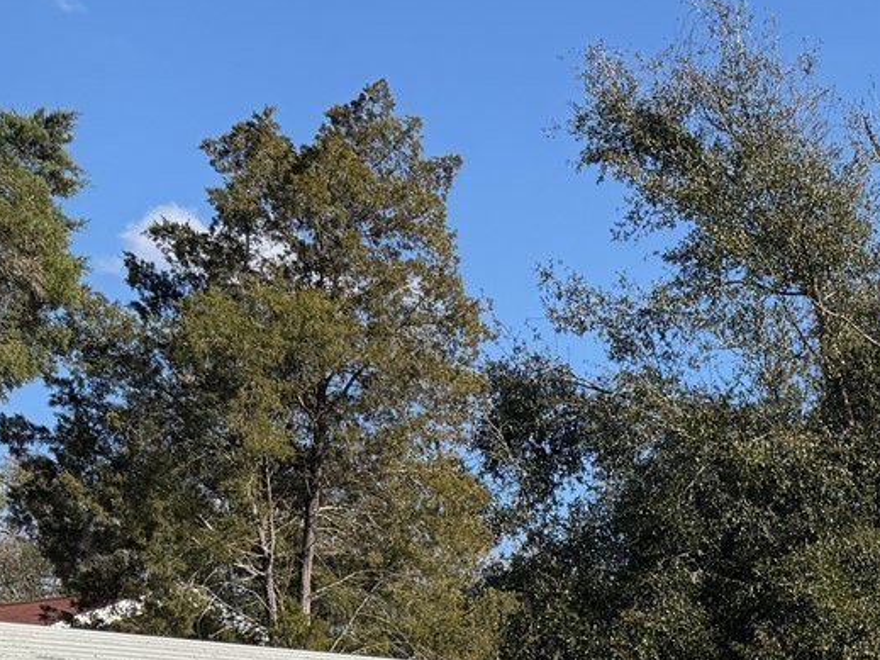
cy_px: 957
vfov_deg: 18.0
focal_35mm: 74
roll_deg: +0.3
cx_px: 1150
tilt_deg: -3.9
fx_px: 1881
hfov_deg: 23.3
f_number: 1.78
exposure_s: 1/4975
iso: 100
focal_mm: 6.76
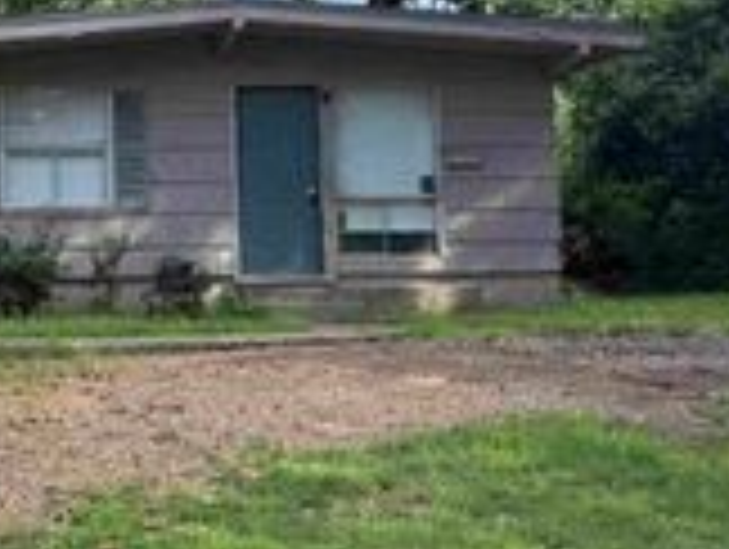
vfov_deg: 19.9
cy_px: 173
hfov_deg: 25.3
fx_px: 1561
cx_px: 45
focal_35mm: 74
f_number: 1.78
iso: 100
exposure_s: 1/1139
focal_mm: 6.76
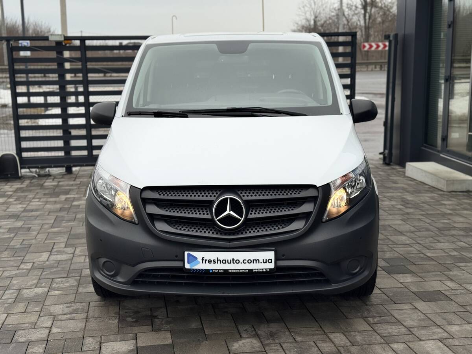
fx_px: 654
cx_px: 236
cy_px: 177
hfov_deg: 39.7
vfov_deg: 30.3
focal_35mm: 48
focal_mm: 6.76
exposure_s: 1/1059
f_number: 1.78
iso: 64
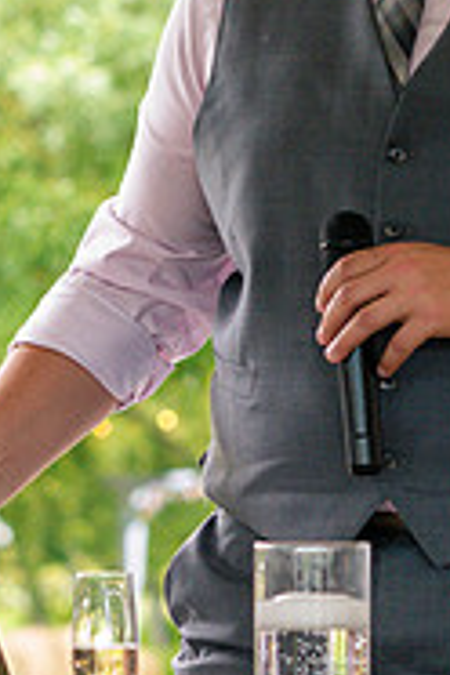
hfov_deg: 4.1
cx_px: -285
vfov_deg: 6.3
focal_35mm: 329
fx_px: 6168
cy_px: 241
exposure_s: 1/160
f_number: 4
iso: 2500
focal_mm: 85
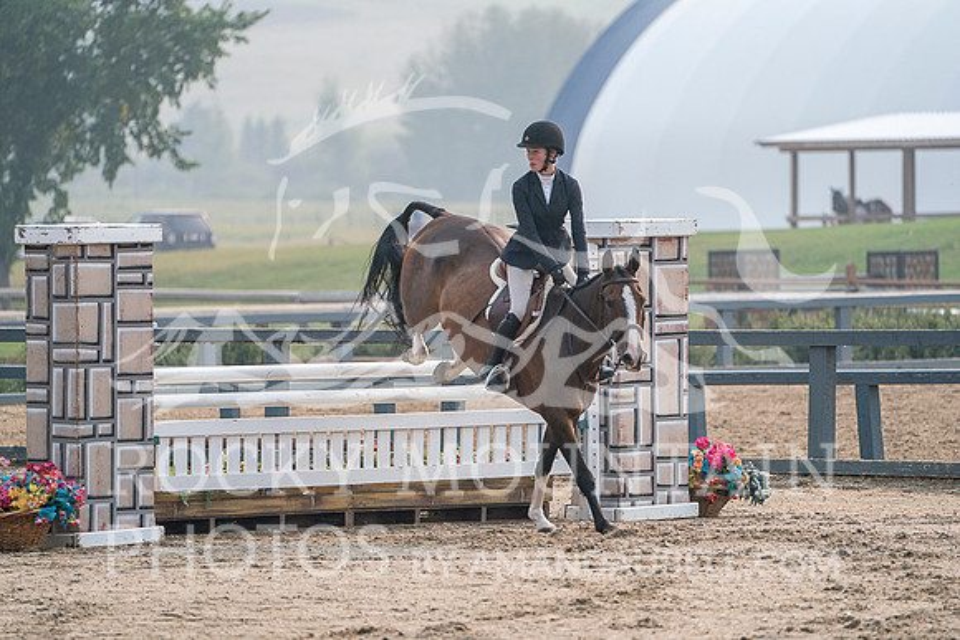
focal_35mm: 358
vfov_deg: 3.8
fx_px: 9548
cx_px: 480
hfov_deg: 5.8
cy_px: 320
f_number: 5.6
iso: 500
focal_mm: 358
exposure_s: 1/1000
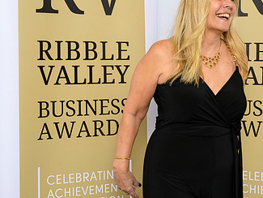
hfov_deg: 22.9
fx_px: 646
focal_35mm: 85
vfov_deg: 17.3
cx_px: 185
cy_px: 71
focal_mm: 49
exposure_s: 1/125
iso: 400
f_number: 8
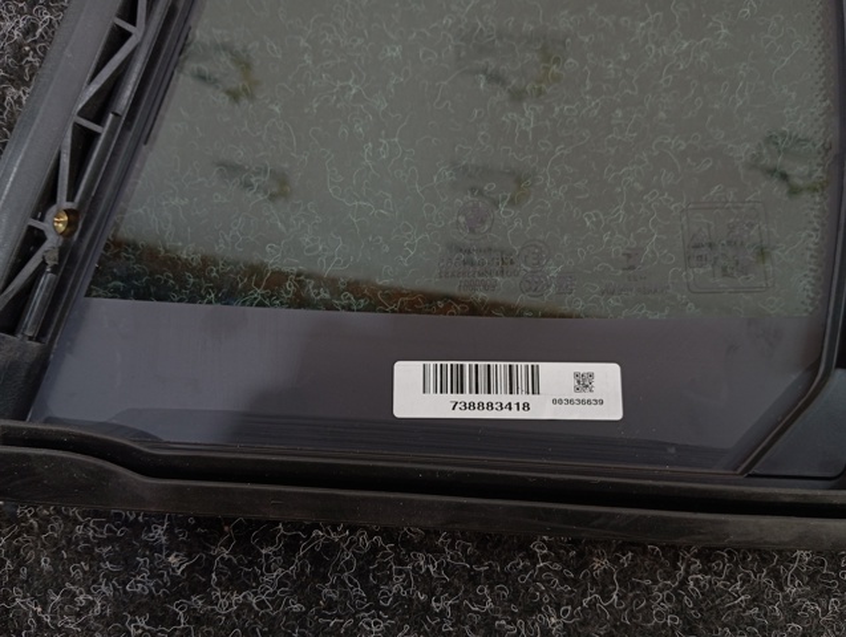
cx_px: 423
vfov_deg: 49.9
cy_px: 318
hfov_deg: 63.4
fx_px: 685
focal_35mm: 28
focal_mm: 4.22
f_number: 1.8
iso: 126
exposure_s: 1/50
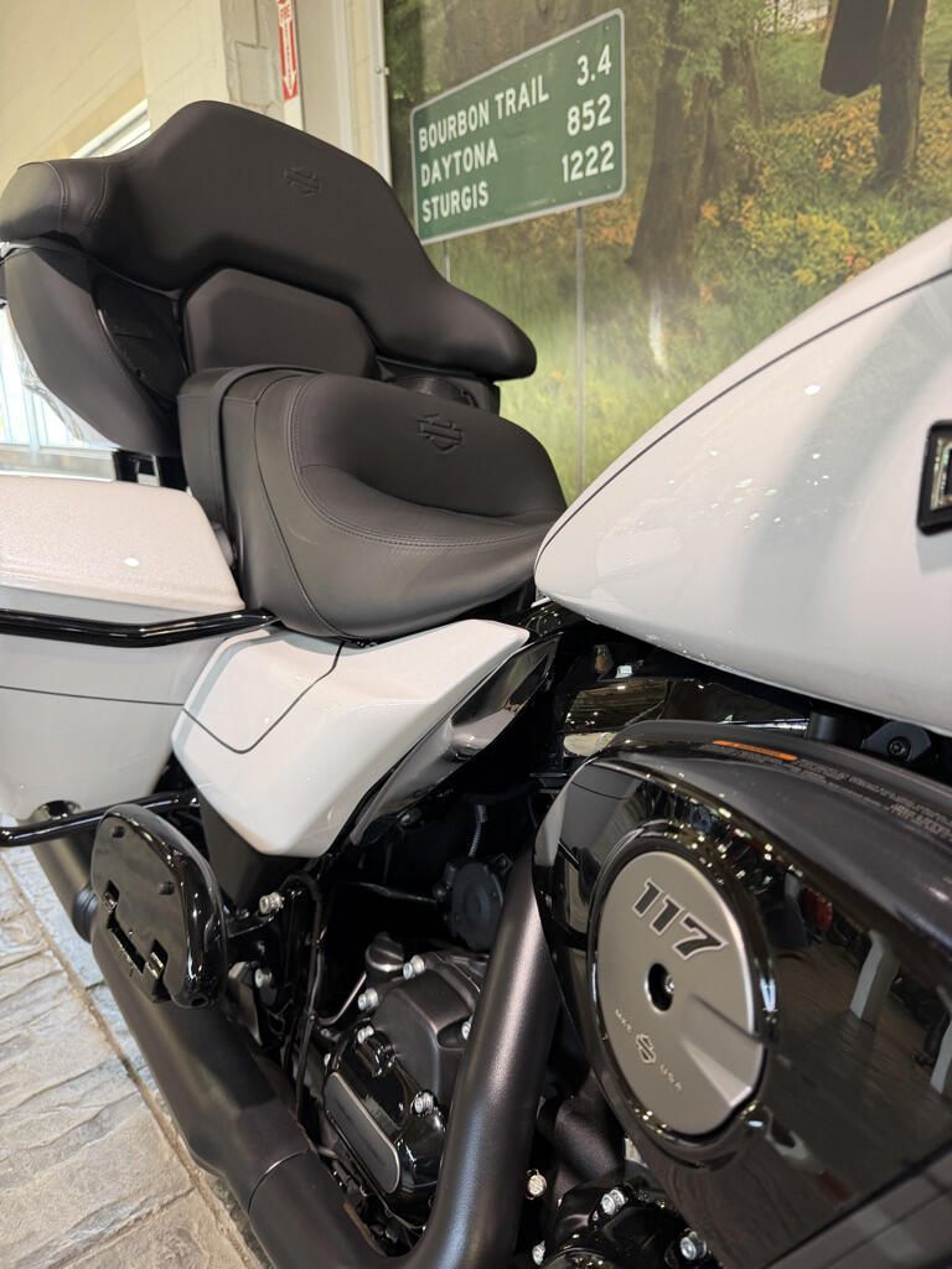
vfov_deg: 71.6
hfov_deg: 56.8
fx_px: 880
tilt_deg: -14.0
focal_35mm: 24
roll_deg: +2.1
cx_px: 476
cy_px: 634
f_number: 1.78
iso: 125
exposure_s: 1/60
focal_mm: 6.76
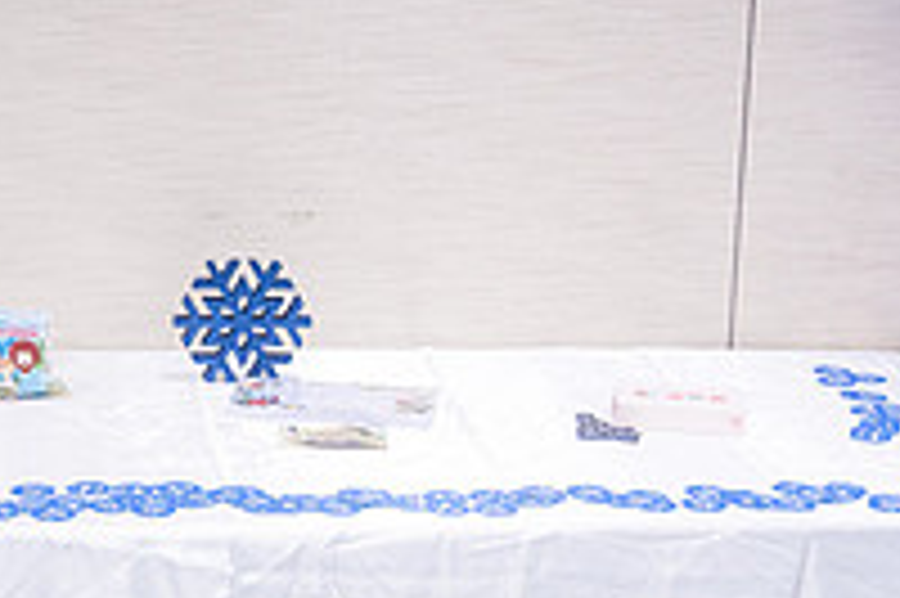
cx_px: 122
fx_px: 2473
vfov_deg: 13.8
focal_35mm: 99
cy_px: 344
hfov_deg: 20.3
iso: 1600
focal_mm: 29
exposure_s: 1/200
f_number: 4
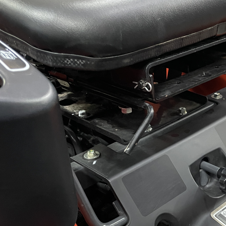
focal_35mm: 52
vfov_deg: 32.0
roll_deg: +1.2
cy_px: 177
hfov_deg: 31.3
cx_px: 203
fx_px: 384
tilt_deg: -33.9
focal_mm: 4.2
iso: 500
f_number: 1.6
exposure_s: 1/50
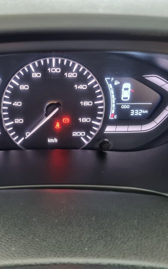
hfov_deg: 33.2
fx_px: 271
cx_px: 28
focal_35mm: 37
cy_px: 134
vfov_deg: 52.7
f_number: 1.8
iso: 640
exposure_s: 1/40
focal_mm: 5.4
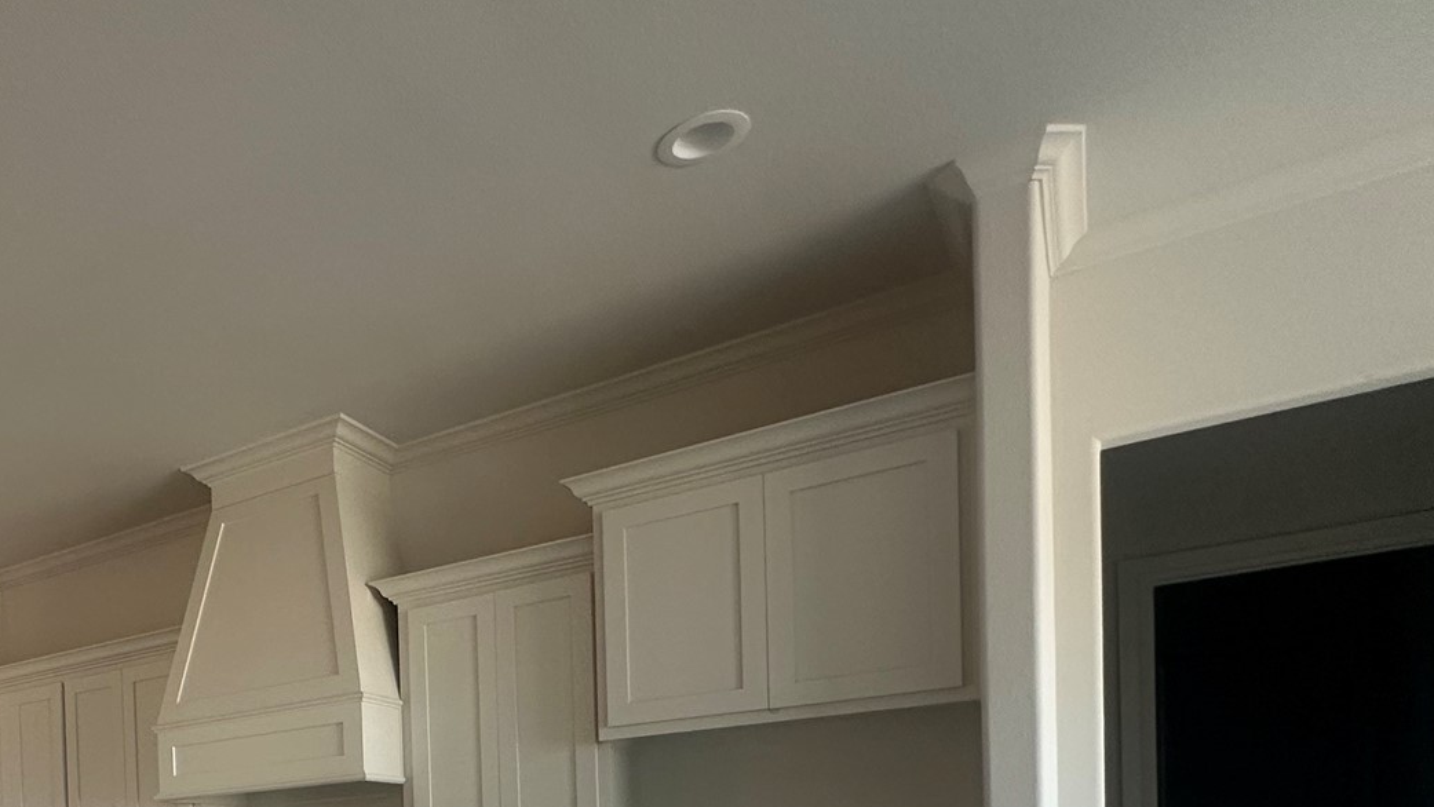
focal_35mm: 30
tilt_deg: -0.9
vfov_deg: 33.3
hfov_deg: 55.7
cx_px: 145
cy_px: 916
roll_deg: +1.4
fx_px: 1141
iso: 160
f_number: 2.2
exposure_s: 1/99
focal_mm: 2.22
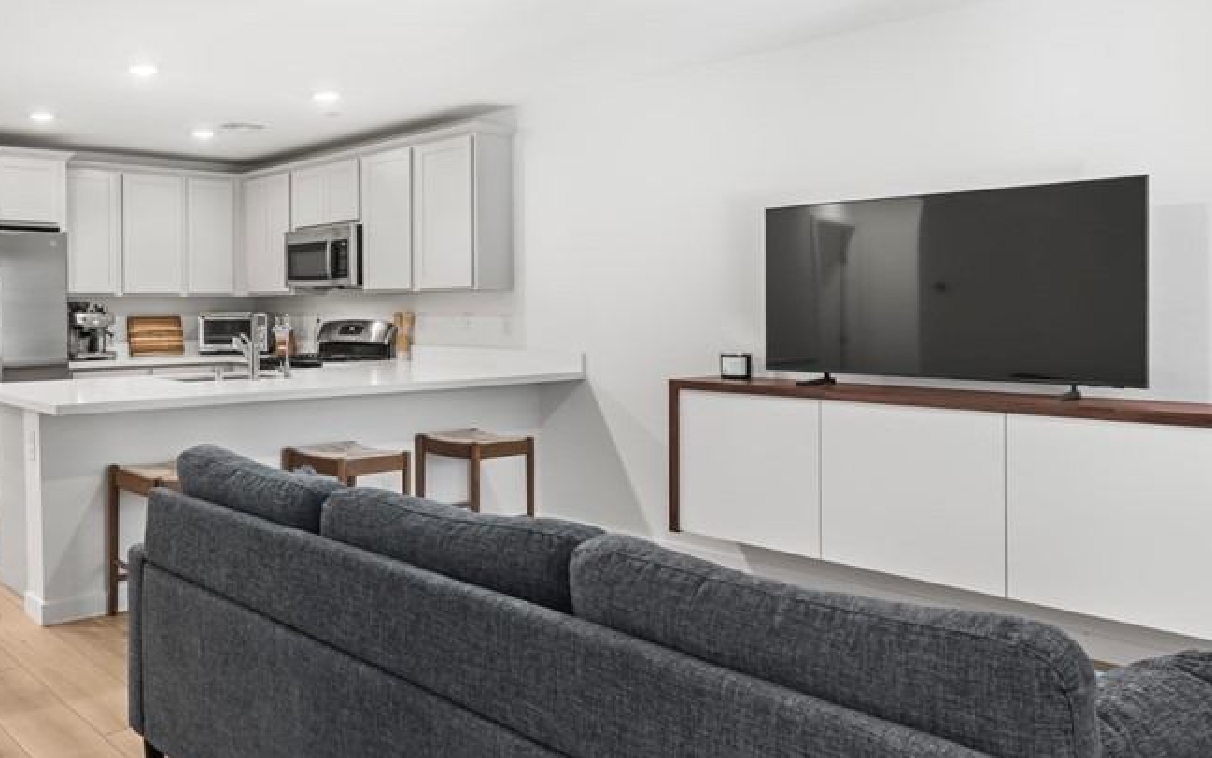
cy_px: 316
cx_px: 226
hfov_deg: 59.1
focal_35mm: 29
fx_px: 958
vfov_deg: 43.0
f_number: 8
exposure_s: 1/8
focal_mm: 17
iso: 400
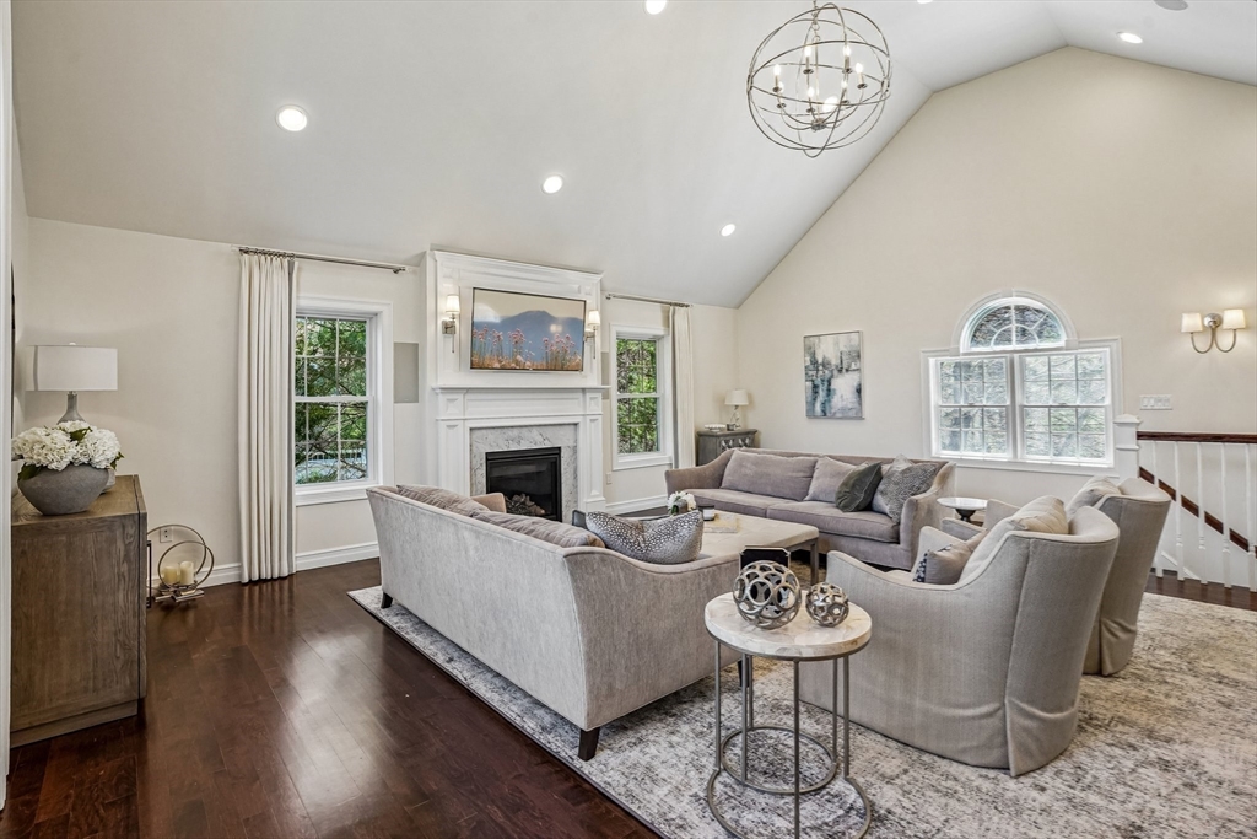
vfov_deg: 73.8
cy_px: 420
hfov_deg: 96.7
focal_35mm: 16
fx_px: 559
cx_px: 628
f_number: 8
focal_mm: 16
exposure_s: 1/30
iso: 500
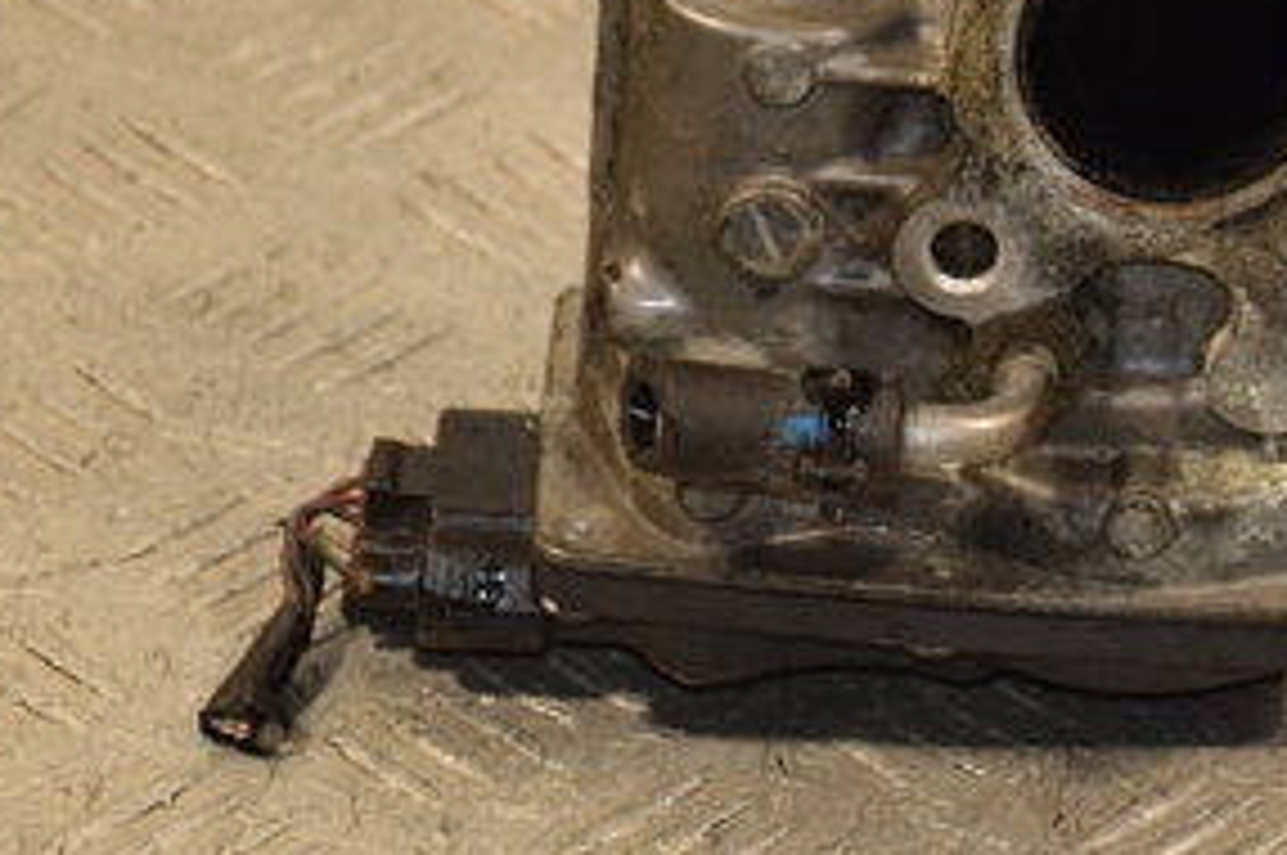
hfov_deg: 8.8
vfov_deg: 5.8
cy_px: 27
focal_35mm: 235
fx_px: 8392
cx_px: 976
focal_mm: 70
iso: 800
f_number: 5.3
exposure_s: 1/125
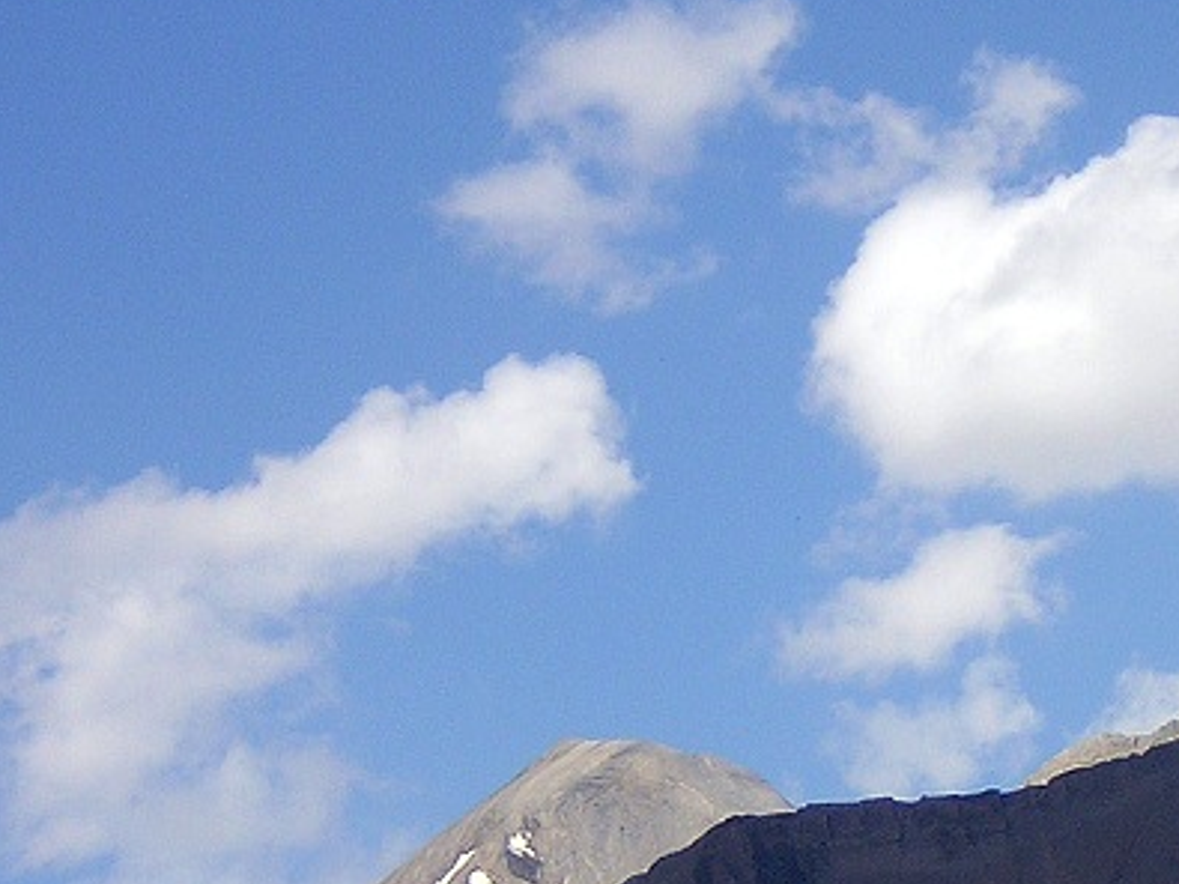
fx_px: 7457
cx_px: 940
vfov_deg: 6.8
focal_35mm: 219
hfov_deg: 9.0
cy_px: 660
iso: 100
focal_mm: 14.1
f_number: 4.7
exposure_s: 1/426
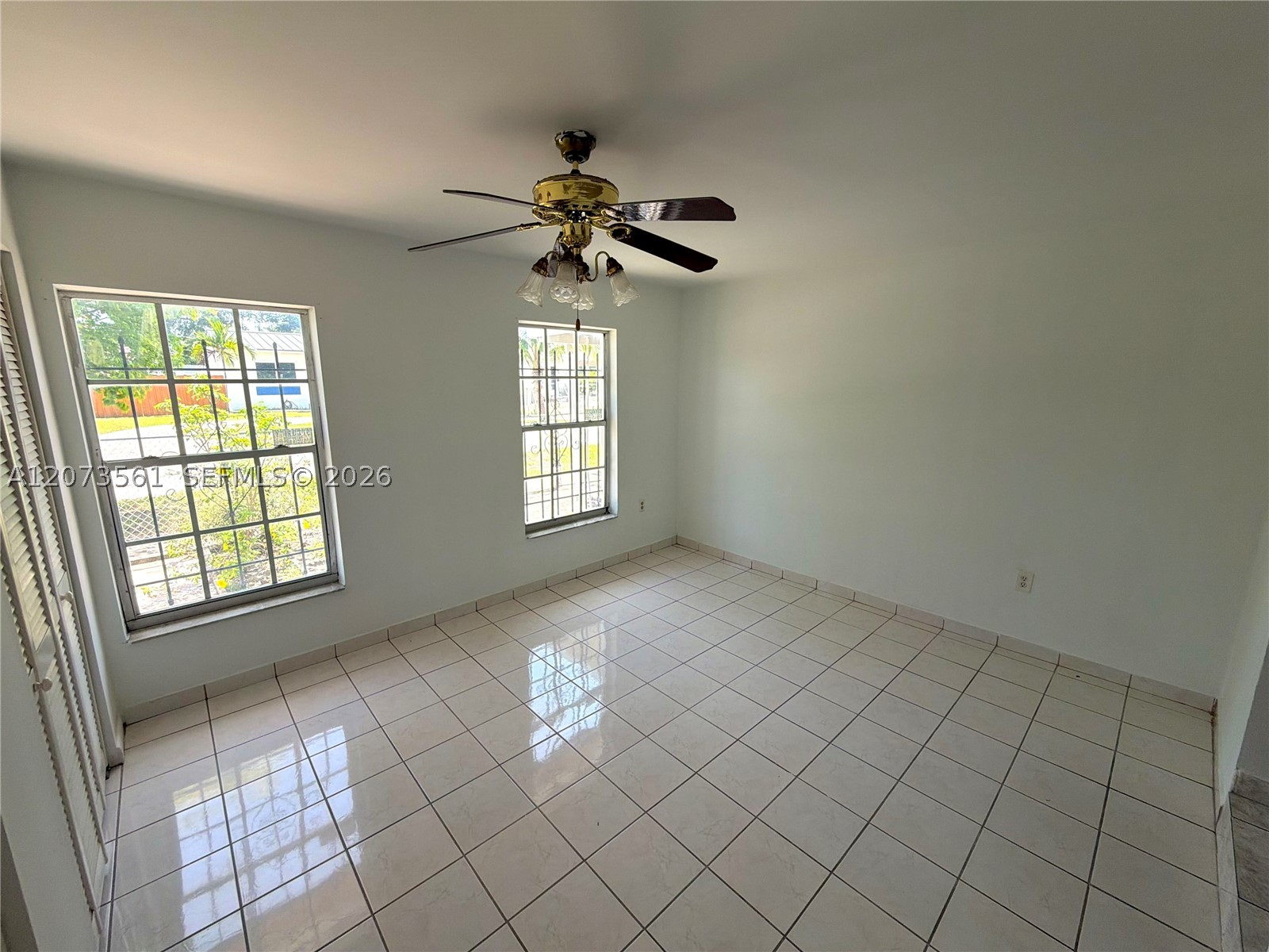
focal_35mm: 14
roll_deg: -0.2
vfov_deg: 85.7
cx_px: 634
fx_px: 513
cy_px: 476
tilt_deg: -10.5
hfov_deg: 102.1
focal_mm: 2.22
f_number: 2.2
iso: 40
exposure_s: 1/153
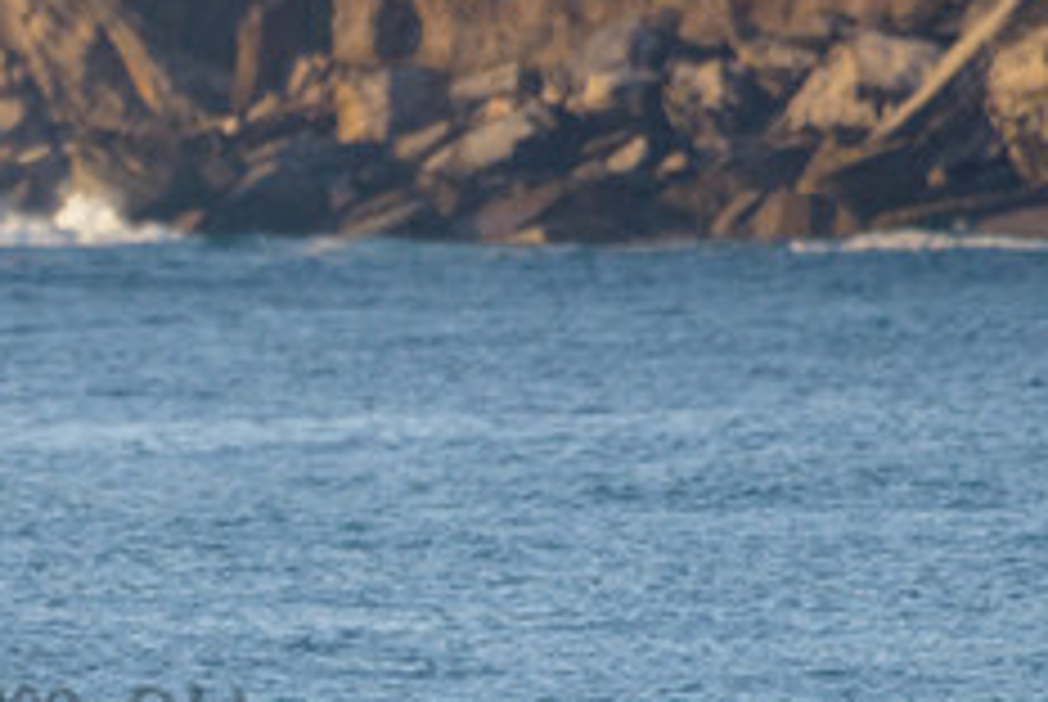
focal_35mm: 1219
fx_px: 35531
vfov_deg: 1.1
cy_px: 661
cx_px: -260
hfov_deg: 1.7
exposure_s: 1/2000
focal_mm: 400
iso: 640
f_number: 5.6
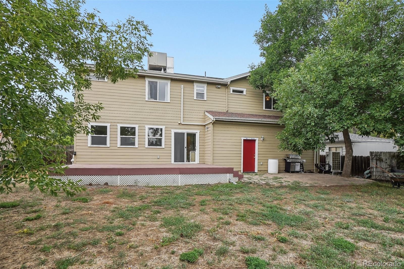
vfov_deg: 67.4
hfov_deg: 90.0
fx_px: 202
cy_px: 134
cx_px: 202
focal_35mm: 18
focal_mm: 12
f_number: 8
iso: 100
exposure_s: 1/30
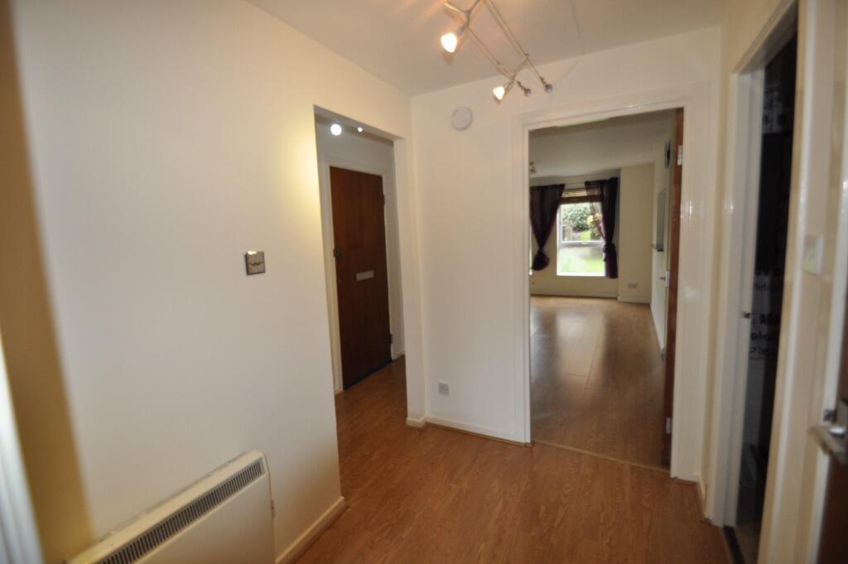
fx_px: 353
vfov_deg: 77.2
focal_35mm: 15
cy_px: 282
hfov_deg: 100.4
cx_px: 424
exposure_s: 1/125
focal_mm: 10
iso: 720
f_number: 3.5
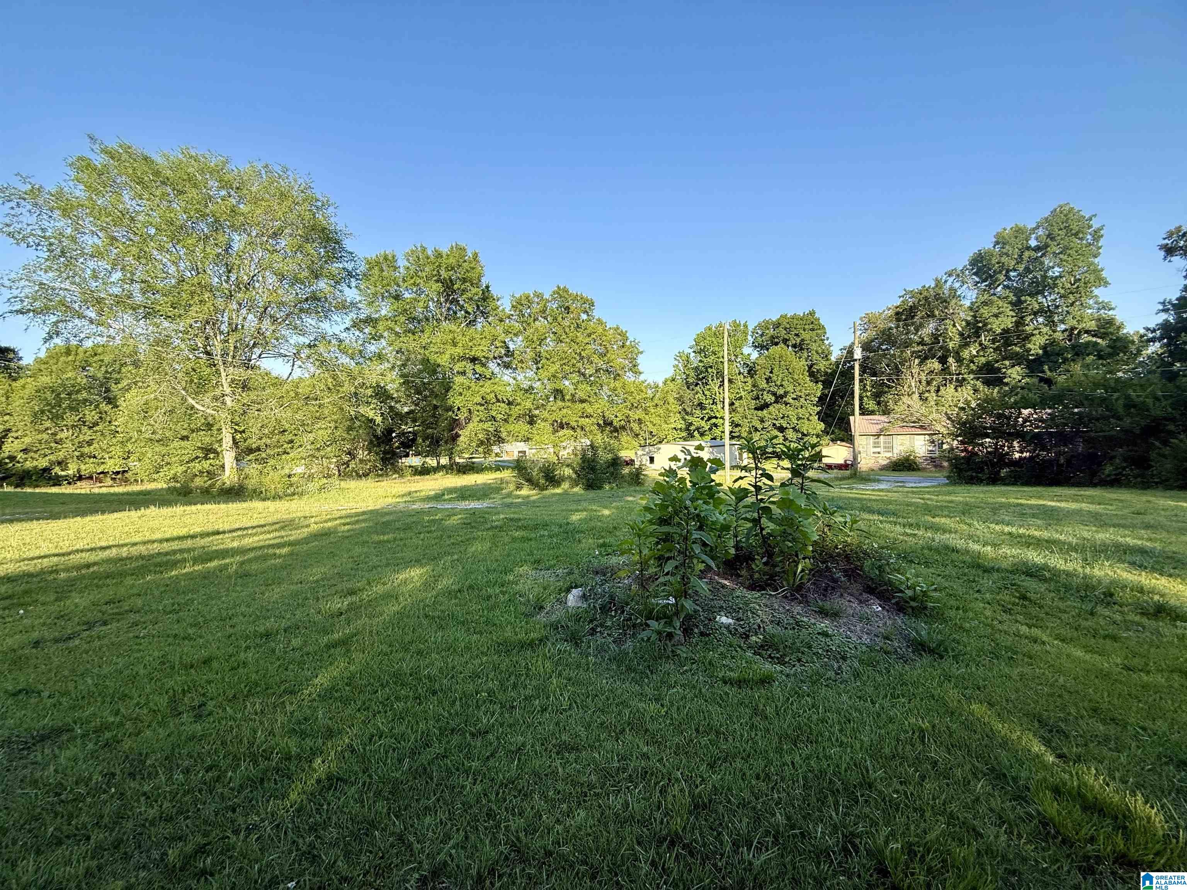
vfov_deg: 85.7
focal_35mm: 14
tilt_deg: -0.5
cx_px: 594
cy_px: 445
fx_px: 480
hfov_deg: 102.1
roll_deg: +1.9
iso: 50
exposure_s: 1/514
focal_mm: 2.22
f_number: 2.2
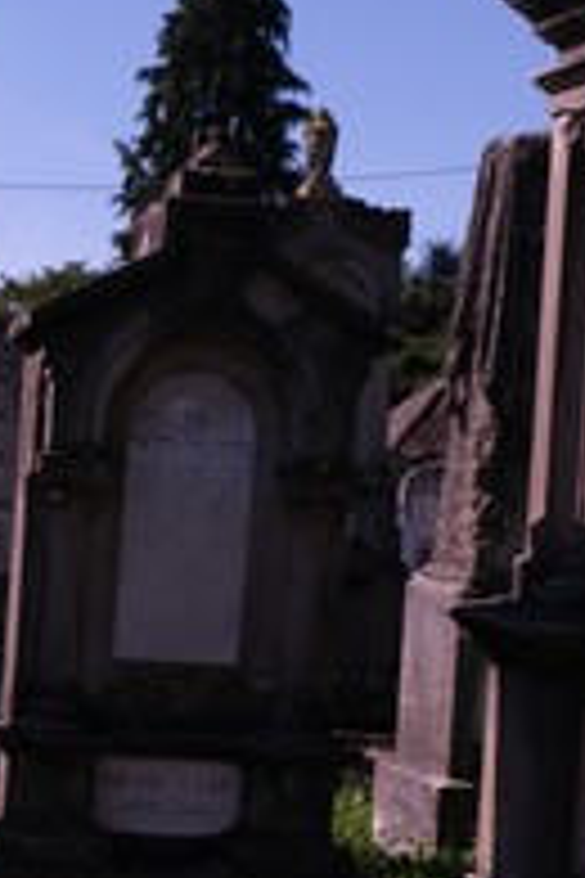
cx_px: -248
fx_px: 2023
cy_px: 747
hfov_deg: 15.4
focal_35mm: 83
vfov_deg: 24.0
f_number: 5.6
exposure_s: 1/400
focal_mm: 18
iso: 80
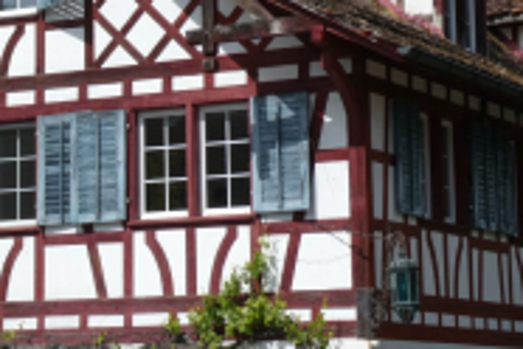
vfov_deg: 10.1
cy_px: 65
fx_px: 1976
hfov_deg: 14.9
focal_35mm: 136
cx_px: 69
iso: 80
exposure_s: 1/1000
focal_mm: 10.3
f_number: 4.2
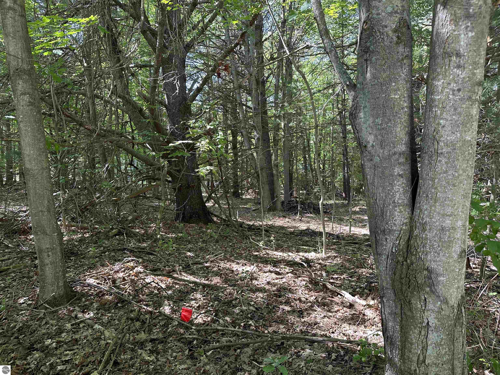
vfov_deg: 56.8
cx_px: 250
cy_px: 188
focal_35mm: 24
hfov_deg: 71.6
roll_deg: +0.4
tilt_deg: -1.7
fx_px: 347
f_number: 1.78
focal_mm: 6.86
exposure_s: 1/121
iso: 125
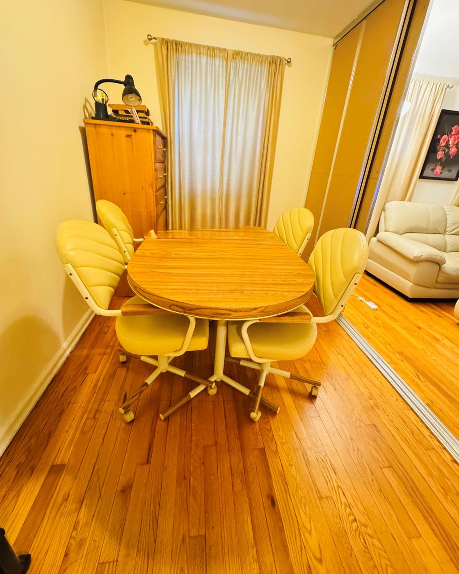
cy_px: 273
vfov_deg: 96.7
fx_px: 255
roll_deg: -4.5
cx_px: 232
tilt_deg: -23.4
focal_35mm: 15
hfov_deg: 84.0
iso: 1600
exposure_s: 1/30
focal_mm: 2.22
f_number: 2.2
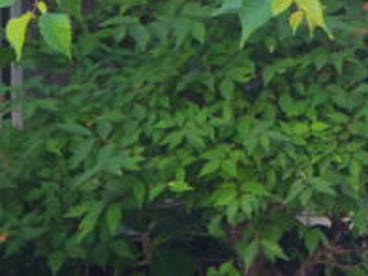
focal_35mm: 245
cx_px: 537
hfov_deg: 7.9
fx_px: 2605
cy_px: 98
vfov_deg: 6.1
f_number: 3.2
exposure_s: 1/250
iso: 200
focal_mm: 8.5
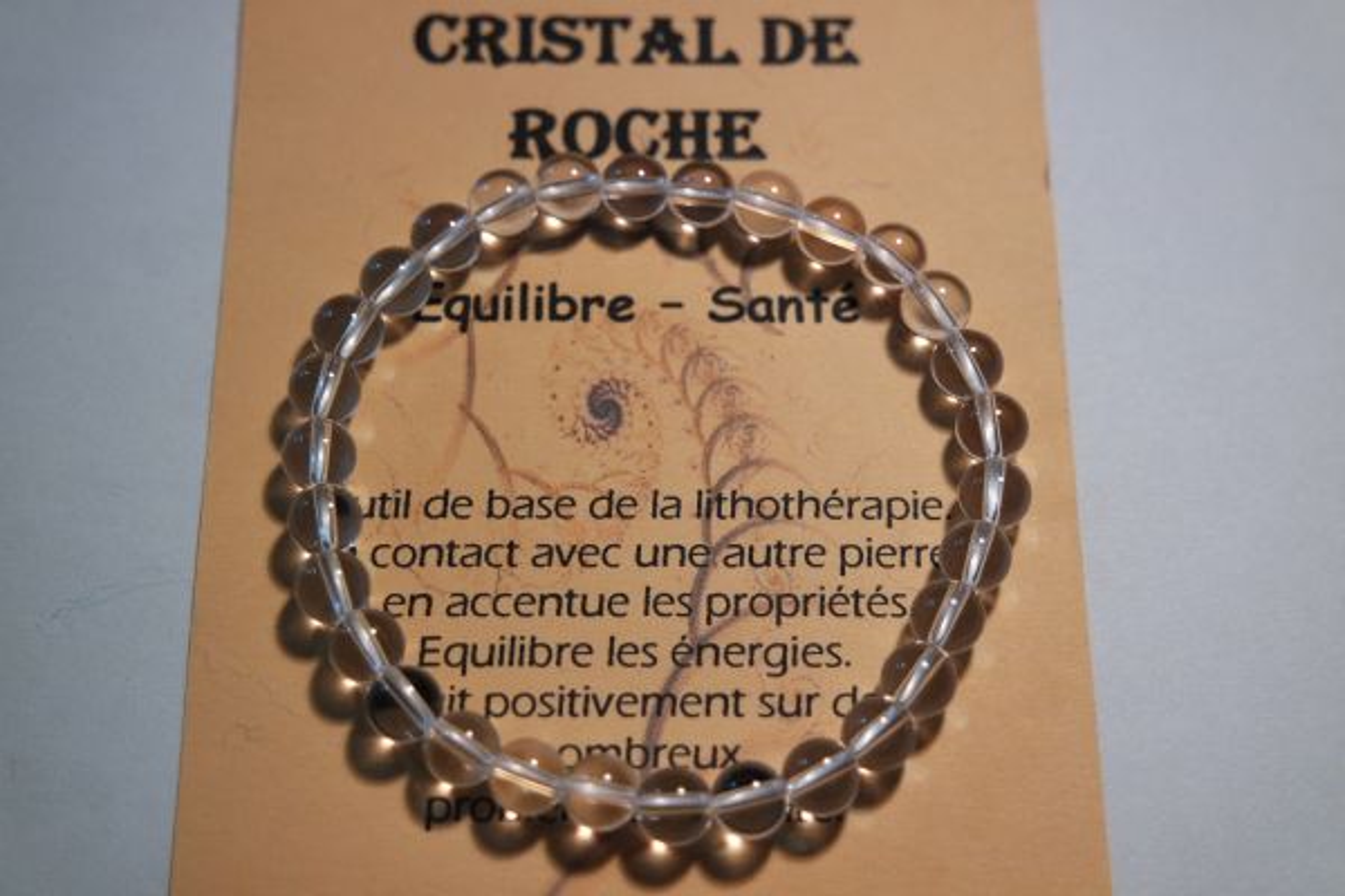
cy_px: 448
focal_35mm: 56
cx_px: 672
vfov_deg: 24.2
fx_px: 2092
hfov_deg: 35.6
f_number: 5
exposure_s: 1/60
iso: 800
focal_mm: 37
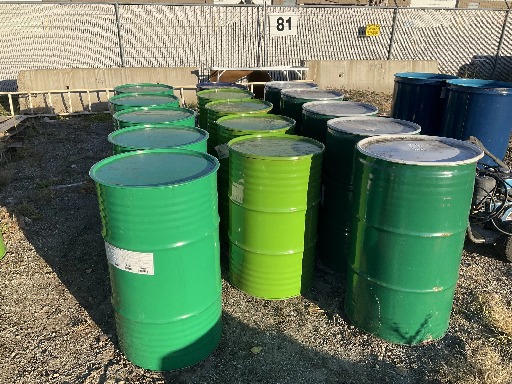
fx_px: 429
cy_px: 192
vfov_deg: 48.2
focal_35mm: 29
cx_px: 256
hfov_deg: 61.7
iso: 25
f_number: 1.8
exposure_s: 1/1250
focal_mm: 3
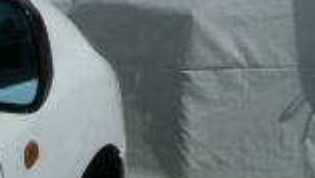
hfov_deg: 20.7
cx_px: 185
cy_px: -144
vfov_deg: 11.0
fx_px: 861
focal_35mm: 103
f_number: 4.3
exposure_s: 1/2000
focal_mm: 5.8
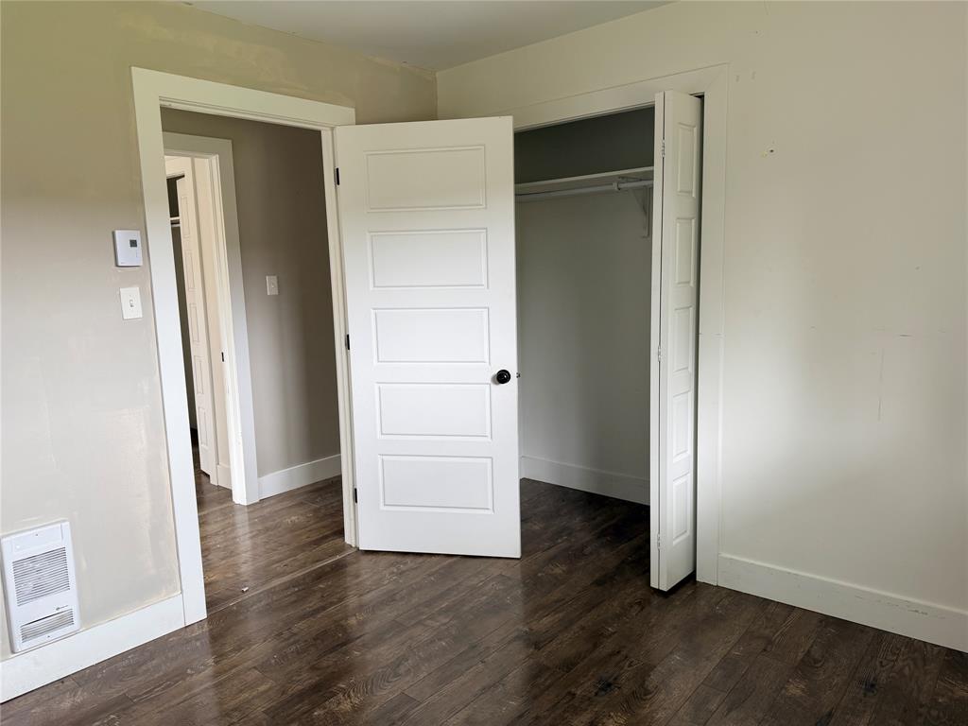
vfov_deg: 56.8
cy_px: 363
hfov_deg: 71.6
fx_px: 671
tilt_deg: -7.7
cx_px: 484
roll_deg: +2.4
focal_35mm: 24
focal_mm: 6.76
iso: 125
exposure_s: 1/121
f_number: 1.78
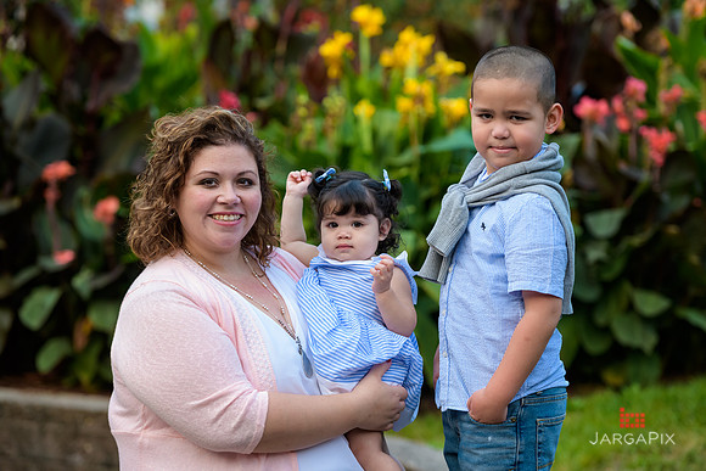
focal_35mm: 125
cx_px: 353
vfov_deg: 11.0
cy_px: 236
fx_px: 2452
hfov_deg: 16.4
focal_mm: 125
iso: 800
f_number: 4
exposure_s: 1/200
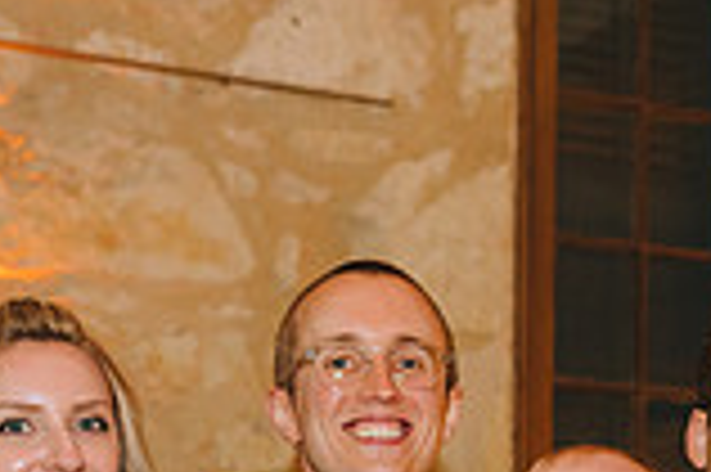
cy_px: 755
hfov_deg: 14.7
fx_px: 2723
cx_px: 613
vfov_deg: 9.6
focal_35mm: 138
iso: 1600
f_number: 3.5
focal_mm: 35
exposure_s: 1/160
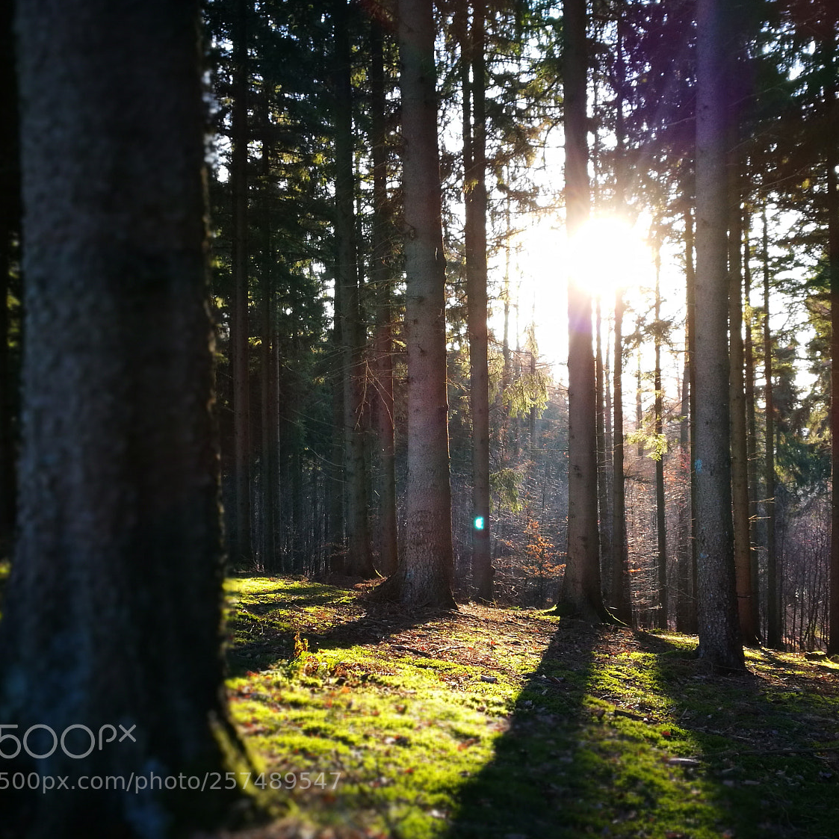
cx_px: 548
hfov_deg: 47.8
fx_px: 932
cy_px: 391
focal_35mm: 34
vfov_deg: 48.4
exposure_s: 1/50
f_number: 4
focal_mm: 4.5
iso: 80
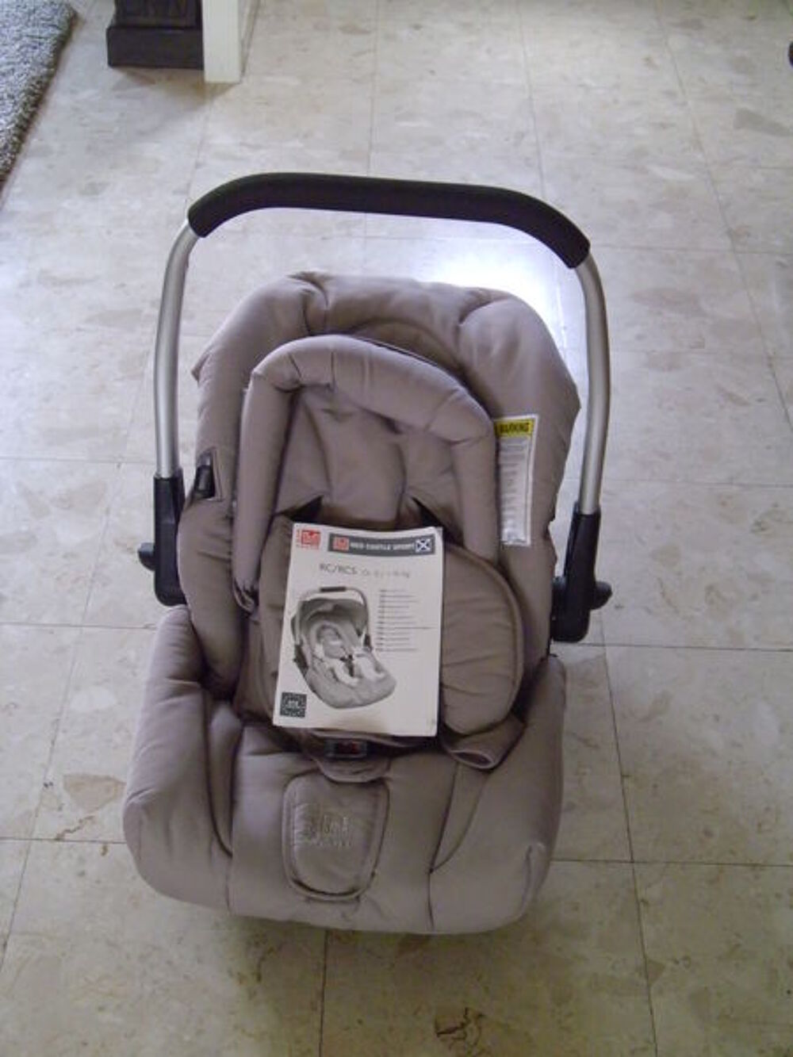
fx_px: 1435
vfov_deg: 40.4
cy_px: 528
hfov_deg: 30.9
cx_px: 396
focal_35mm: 47
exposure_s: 1/30
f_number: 3.4
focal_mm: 8.33
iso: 400
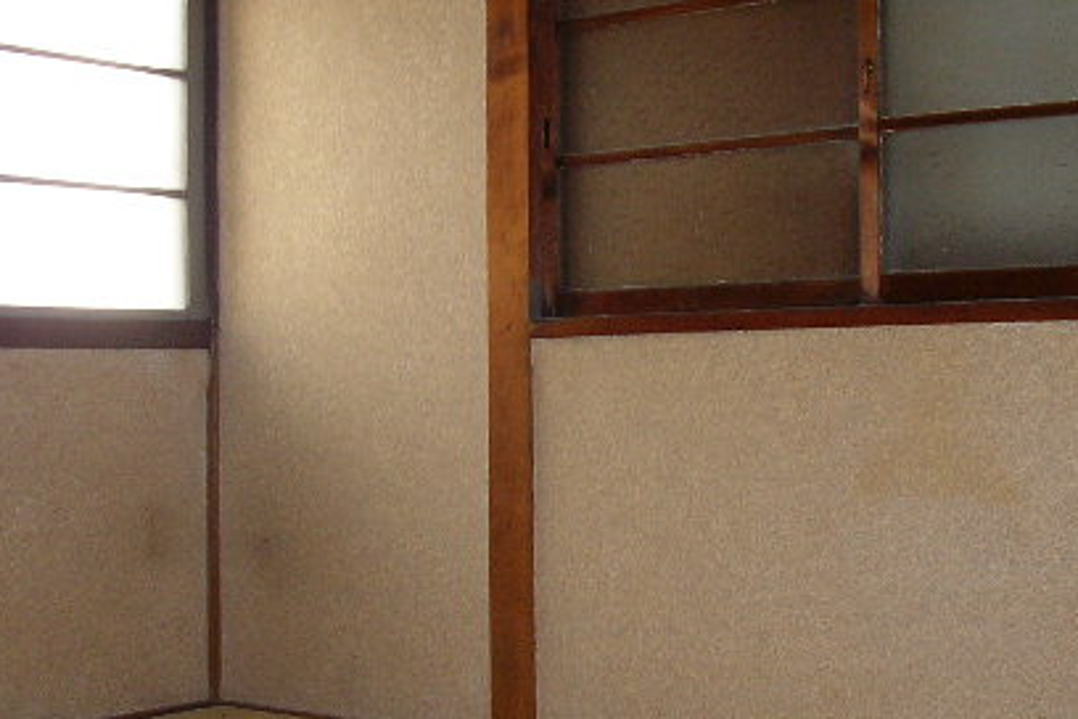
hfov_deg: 32.4
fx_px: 1856
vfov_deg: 21.9
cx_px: 497
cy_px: 360
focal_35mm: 62
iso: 100
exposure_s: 1/30
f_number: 2.9
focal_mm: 5.8
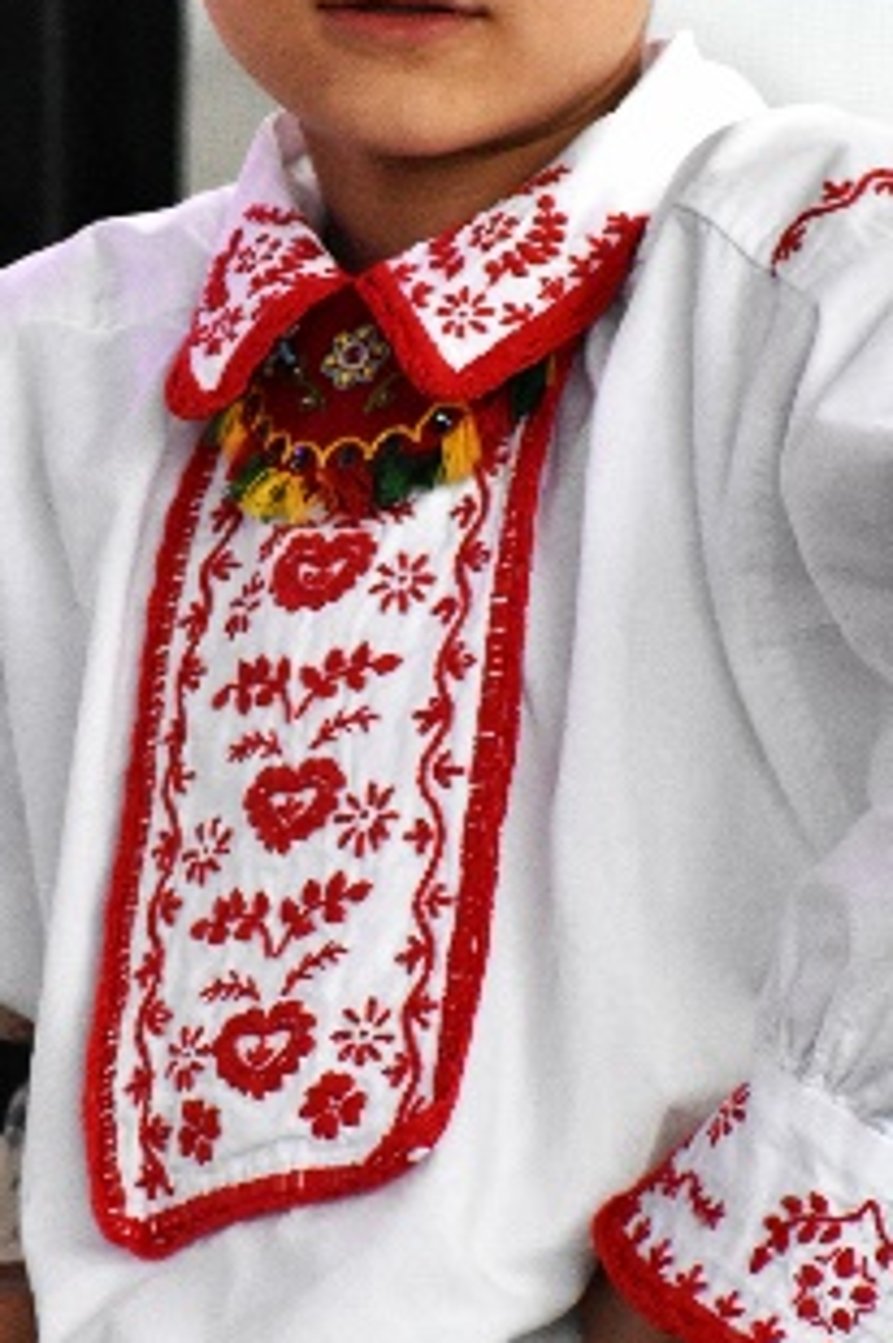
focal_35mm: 852
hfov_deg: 1.6
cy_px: 697
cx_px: 453
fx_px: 31770
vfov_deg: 2.4
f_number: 6.3
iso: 2500
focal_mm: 220
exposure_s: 1/800
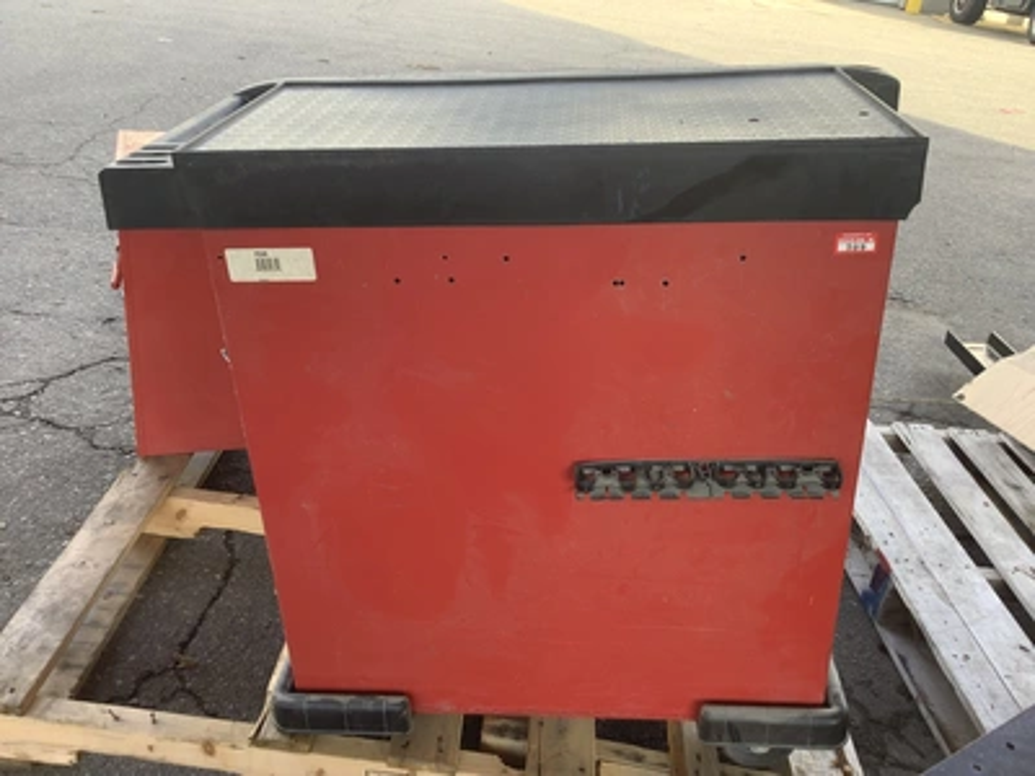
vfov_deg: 45.4
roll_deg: -8.1
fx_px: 927
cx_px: 518
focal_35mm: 31
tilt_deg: -28.2
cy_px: 388
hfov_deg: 58.4
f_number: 2.4
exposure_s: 1/120
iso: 50
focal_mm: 3.3
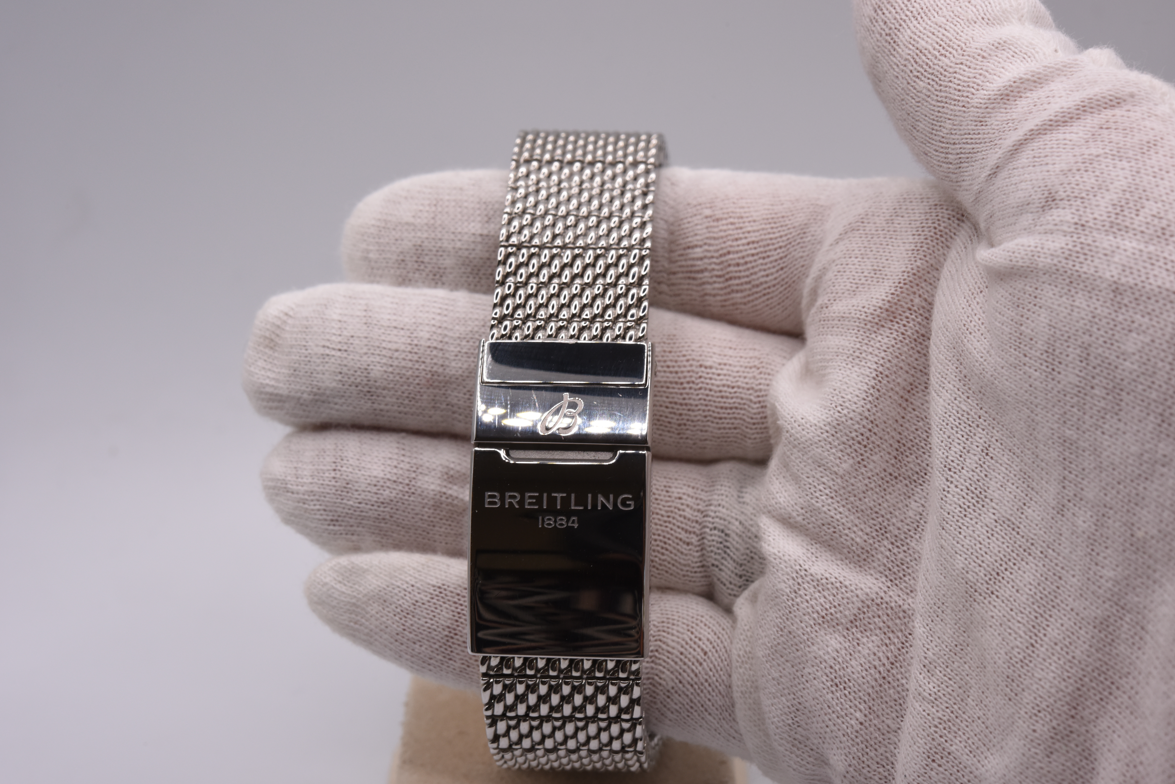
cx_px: 588
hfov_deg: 33.4
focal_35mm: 60
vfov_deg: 22.6
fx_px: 1959
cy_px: 392
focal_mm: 60
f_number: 18
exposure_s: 1/60
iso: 640
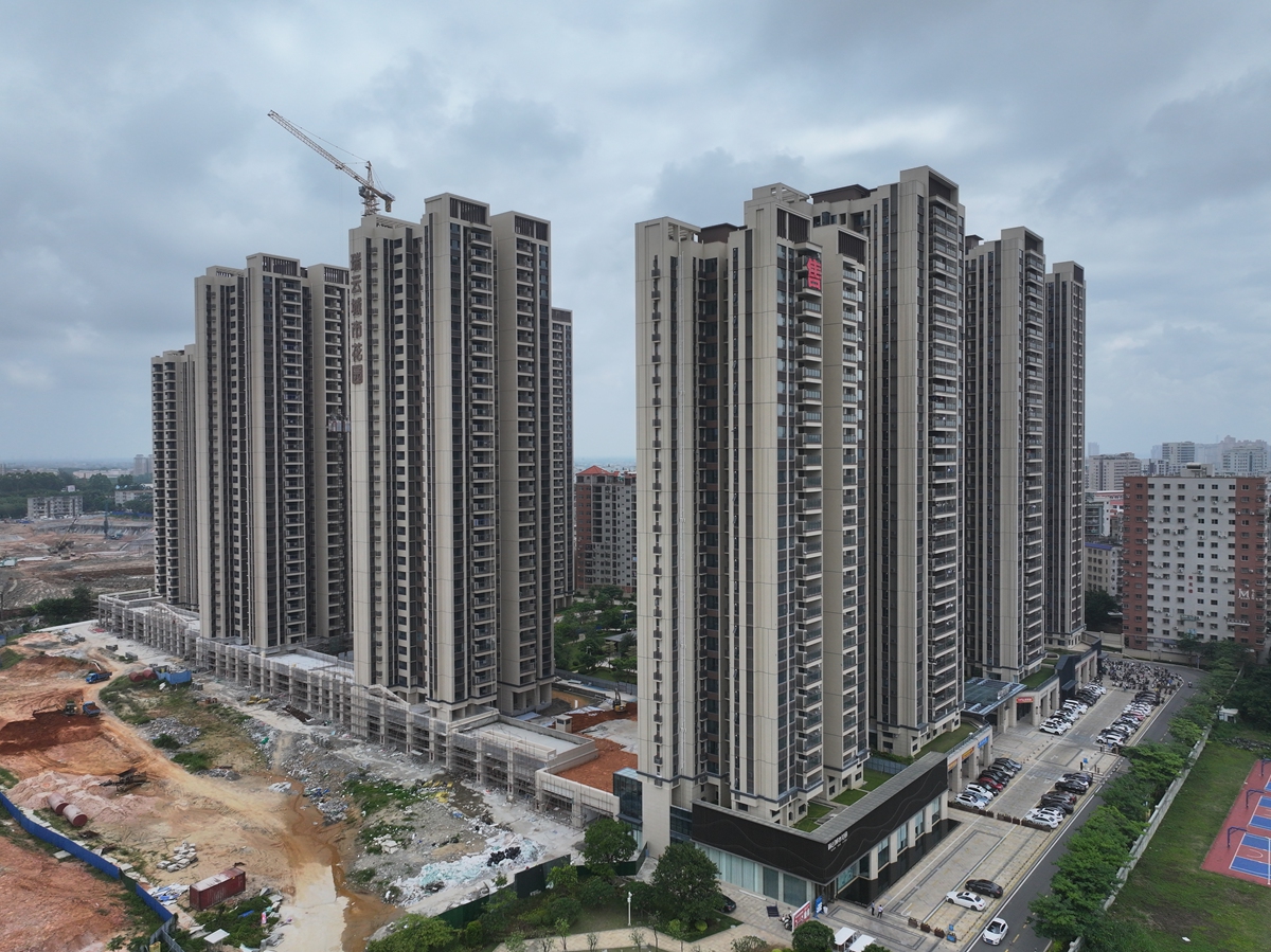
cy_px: 476
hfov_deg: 71.6
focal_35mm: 24
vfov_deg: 56.8
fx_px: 881
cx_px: 636
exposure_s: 1/3200
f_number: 2.8
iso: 160
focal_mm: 12.29
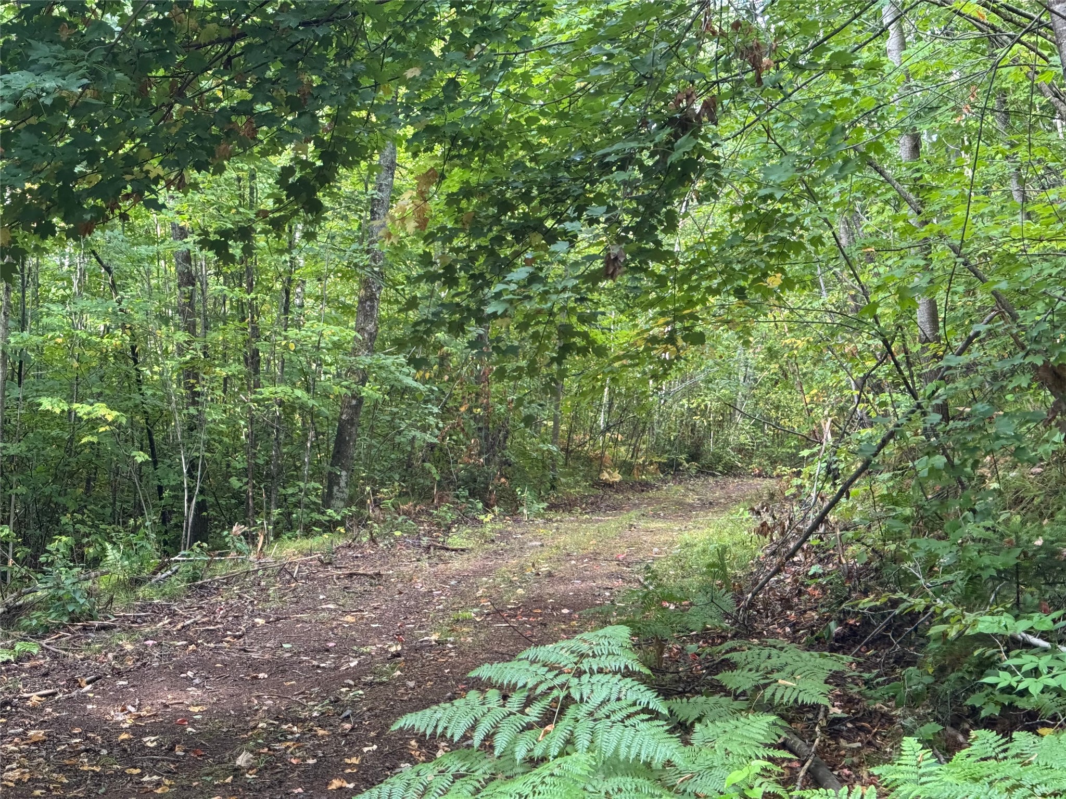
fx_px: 1478
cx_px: 533
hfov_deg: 39.7
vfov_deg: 30.3
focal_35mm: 48
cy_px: 400
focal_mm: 6.76
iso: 64
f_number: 1.78
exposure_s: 1/174
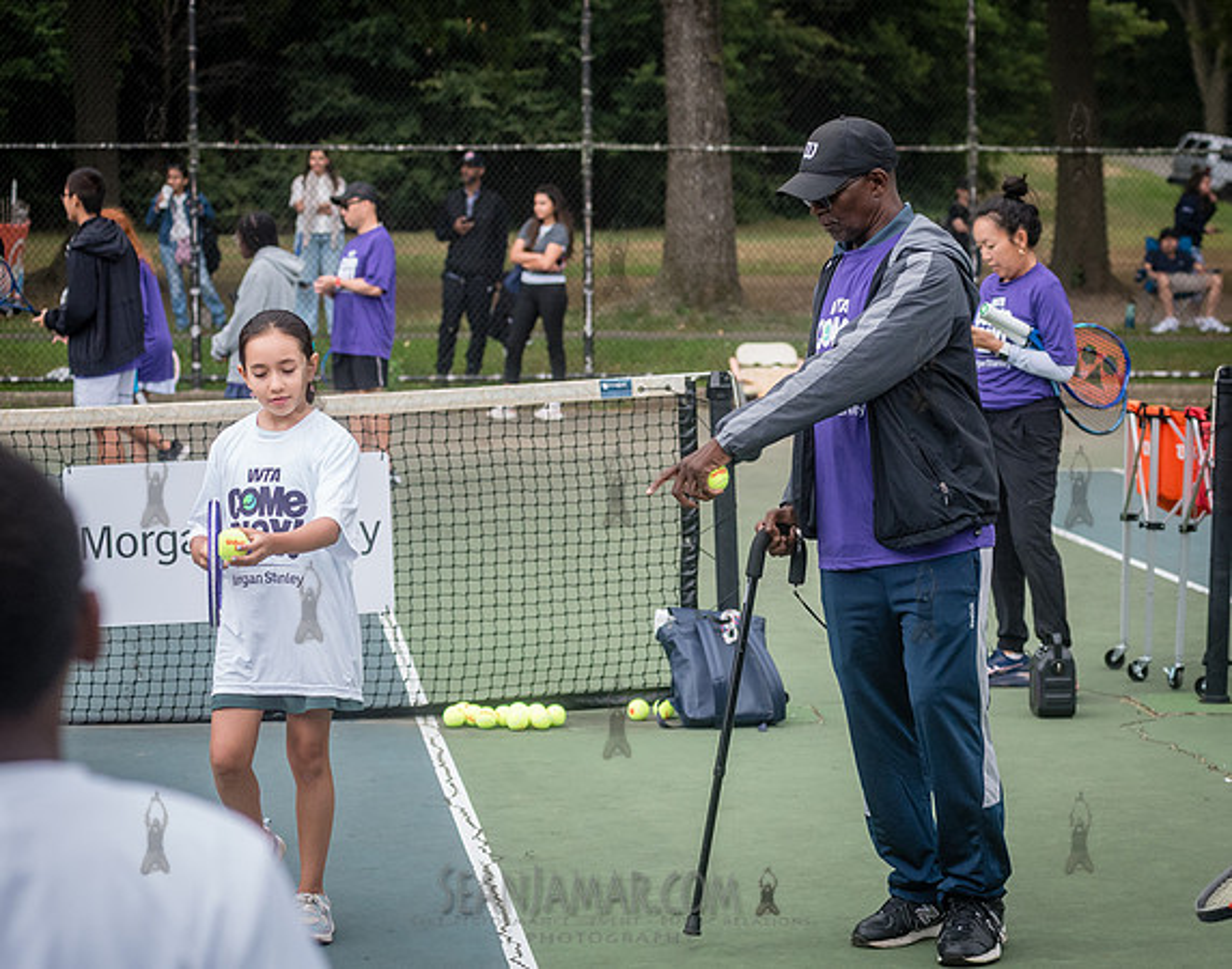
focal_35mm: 104
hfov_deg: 18.4
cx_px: 844
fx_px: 3780
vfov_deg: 14.6
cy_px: 406
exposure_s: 1/2000
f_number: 5
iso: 1250
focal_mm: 80
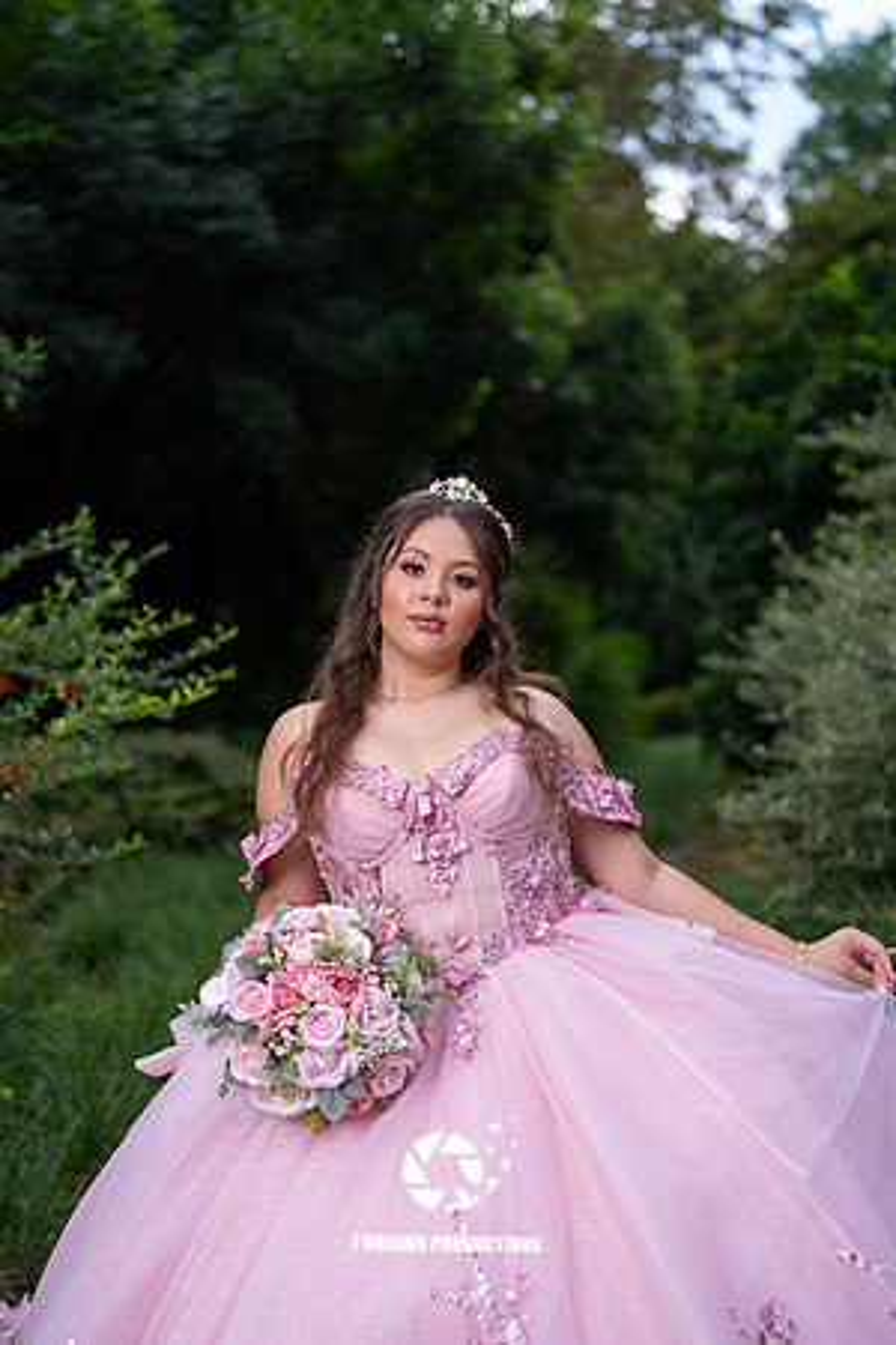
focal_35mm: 50
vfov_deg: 39.6
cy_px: 672
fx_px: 1867
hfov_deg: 27.0
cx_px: 448
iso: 64
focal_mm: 50
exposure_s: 1/1250
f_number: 2
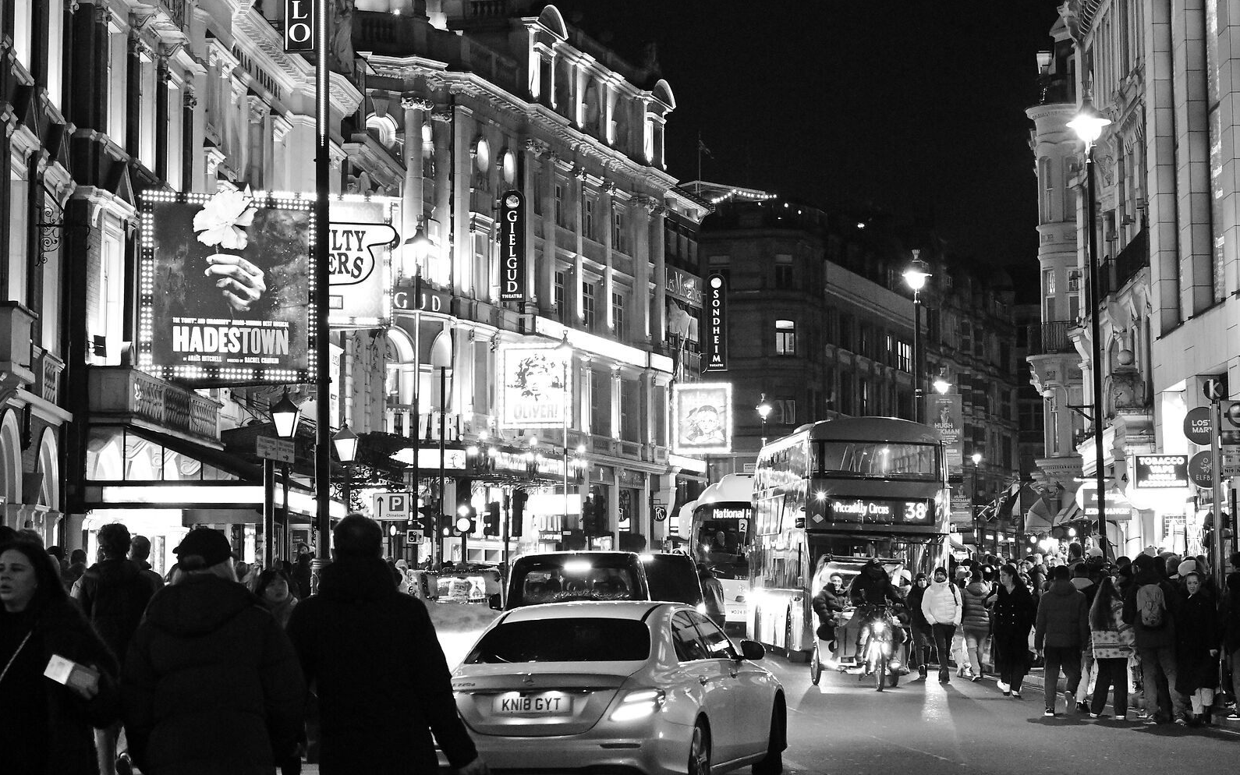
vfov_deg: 15.7
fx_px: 2805
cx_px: 619
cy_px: 226
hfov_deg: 24.9
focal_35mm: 83
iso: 5600
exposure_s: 1/50
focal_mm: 54
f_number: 8
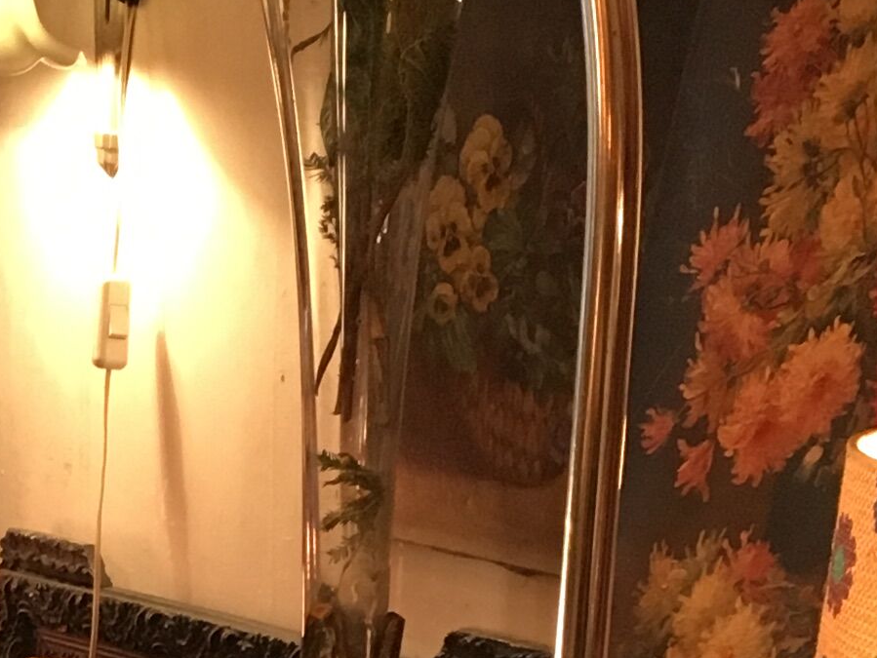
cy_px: 1160
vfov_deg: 10.7
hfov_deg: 14.8
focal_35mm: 130
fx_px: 3295
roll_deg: -0.2
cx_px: -46
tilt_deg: -16.6
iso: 160
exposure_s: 1/33
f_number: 2.2
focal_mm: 4.15
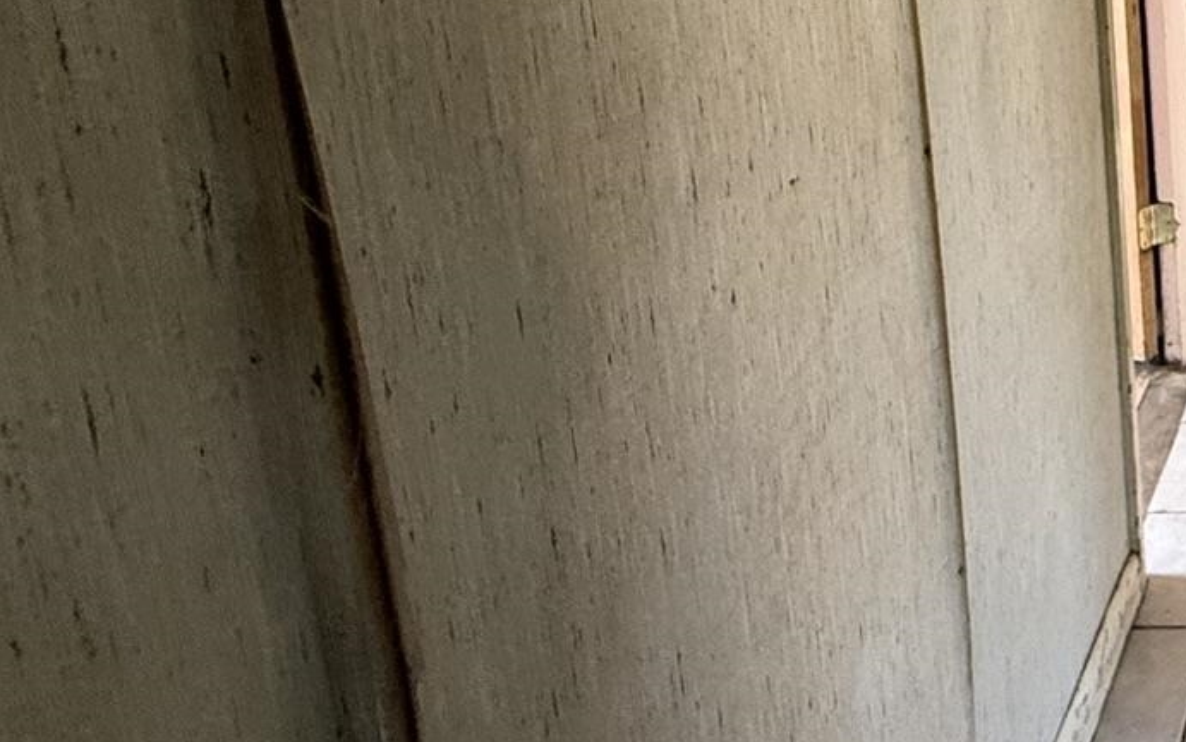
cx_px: 1497
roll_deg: +0.6
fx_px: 1422
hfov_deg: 34.1
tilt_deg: -11.4
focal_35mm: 44
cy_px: 17
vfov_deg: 27.7
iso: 320
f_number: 2.2
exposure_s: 1/99
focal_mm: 2.22
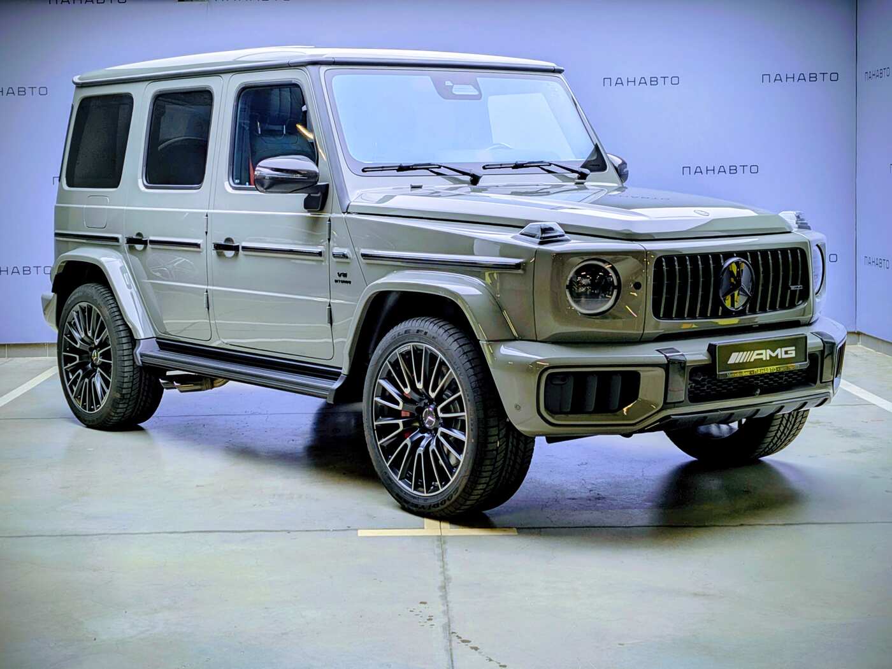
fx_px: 618
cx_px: 446
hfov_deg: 71.6
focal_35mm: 24
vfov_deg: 56.8
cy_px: 334
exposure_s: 1/100
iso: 18
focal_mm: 6.9
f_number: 1.68
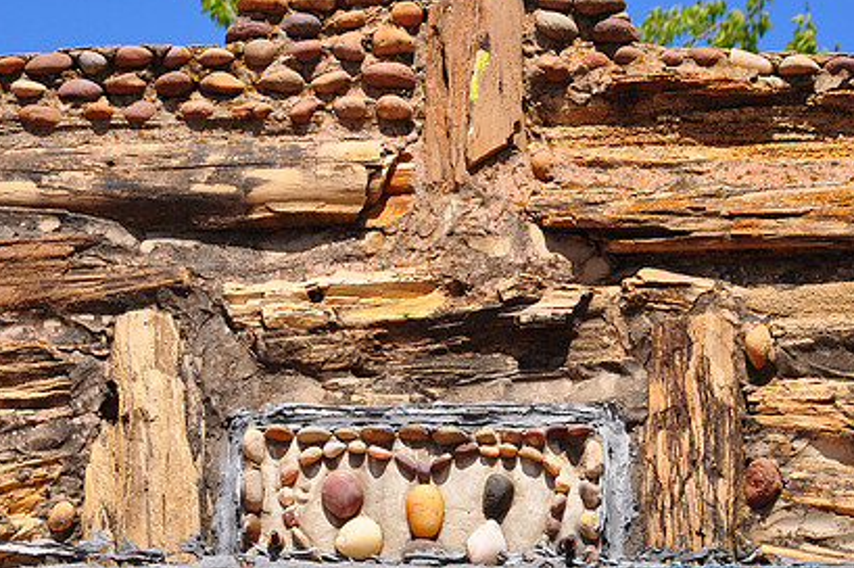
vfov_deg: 5.4
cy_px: 304
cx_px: 445
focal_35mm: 255
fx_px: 6044
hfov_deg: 8.1
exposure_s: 1/160
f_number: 14
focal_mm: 120
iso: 200
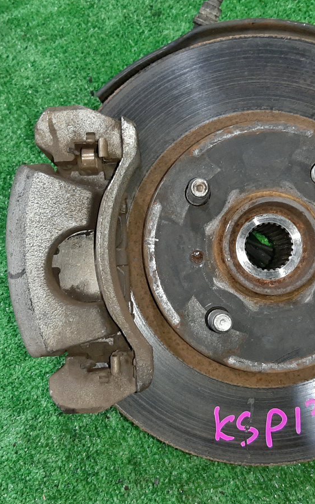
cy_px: 265
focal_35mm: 44
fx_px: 604
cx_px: 175
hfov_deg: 29.2
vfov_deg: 45.2
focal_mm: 3.93
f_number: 1.7
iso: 223
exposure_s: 1/50
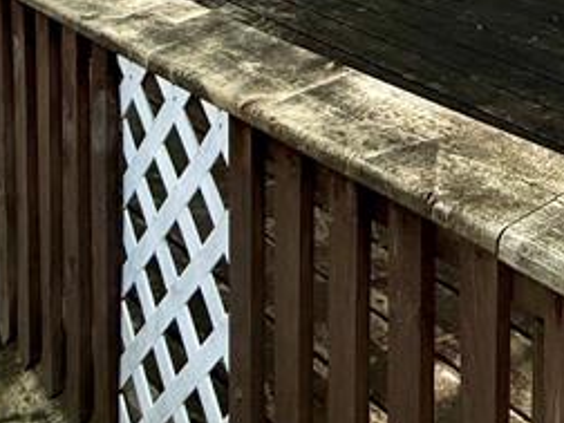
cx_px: 833
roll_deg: -0.5
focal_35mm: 57
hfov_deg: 25.7
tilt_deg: -0.8
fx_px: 929
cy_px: -309
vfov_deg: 19.8
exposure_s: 1/830
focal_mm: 2.22
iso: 64
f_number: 2.2
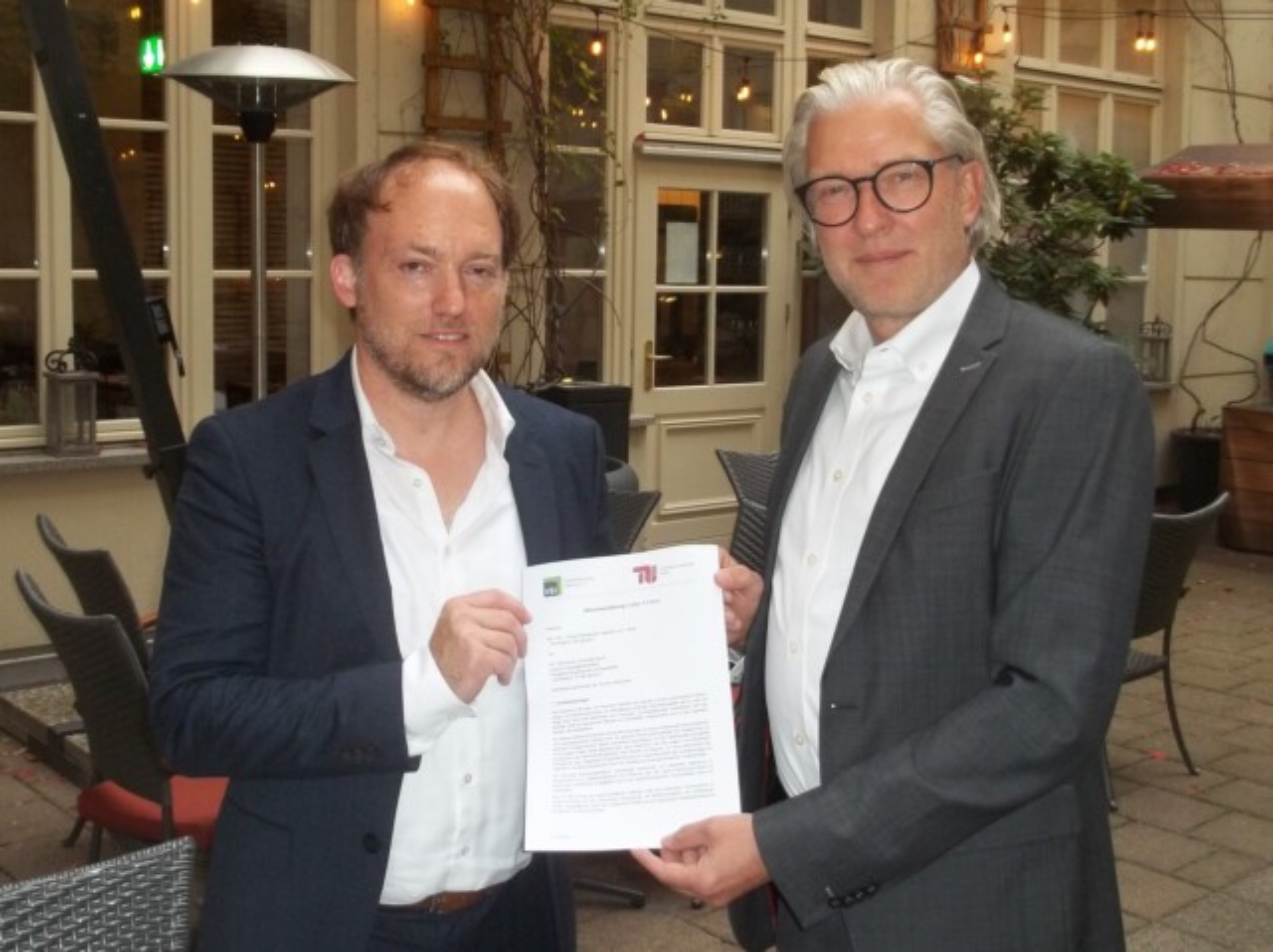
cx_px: 636
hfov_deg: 55.4
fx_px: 1213
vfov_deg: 42.9
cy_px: 476
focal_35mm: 33
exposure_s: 1/30
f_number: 3.3
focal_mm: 5.9
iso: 160
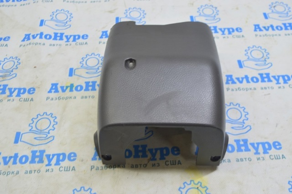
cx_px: 146
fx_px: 304
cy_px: 97
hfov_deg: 51.3
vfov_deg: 35.4
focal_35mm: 38
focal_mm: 25
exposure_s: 1/20
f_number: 5.6
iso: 400
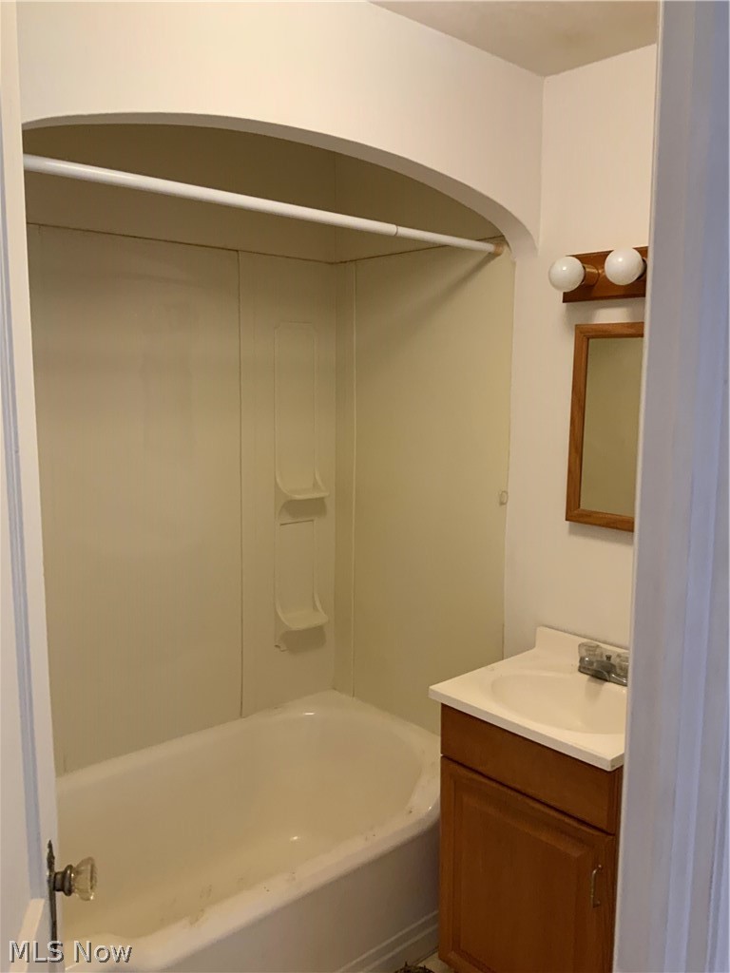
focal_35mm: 29
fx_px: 815
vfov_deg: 61.7
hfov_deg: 48.2
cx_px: 365
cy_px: 486
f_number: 1.8
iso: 125
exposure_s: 1/60
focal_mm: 3
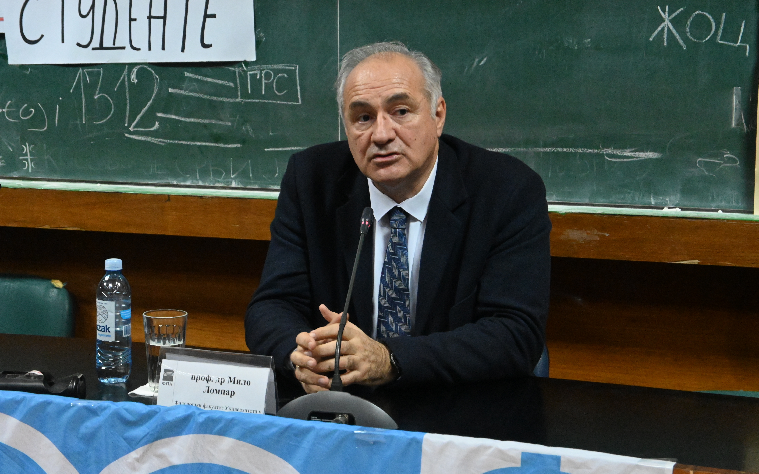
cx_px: 382
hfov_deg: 26.8
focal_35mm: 77
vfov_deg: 16.9
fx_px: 1593
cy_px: 220
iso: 6400
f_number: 6.3
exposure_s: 1/60
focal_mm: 50
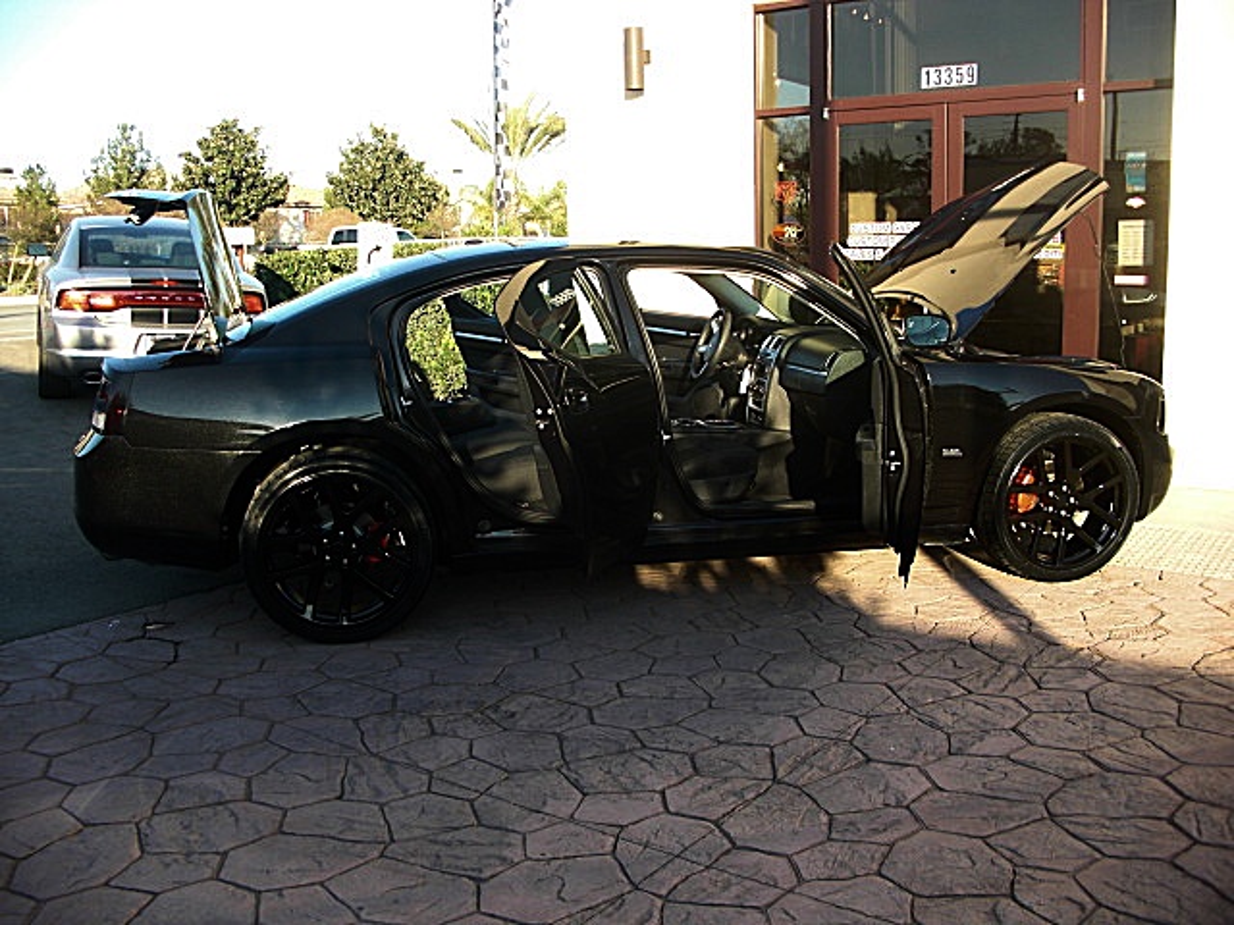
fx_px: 1283
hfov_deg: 51.4
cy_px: 462
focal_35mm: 36
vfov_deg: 39.7
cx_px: 617
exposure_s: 1/160
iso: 50
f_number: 2.8
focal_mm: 6.3
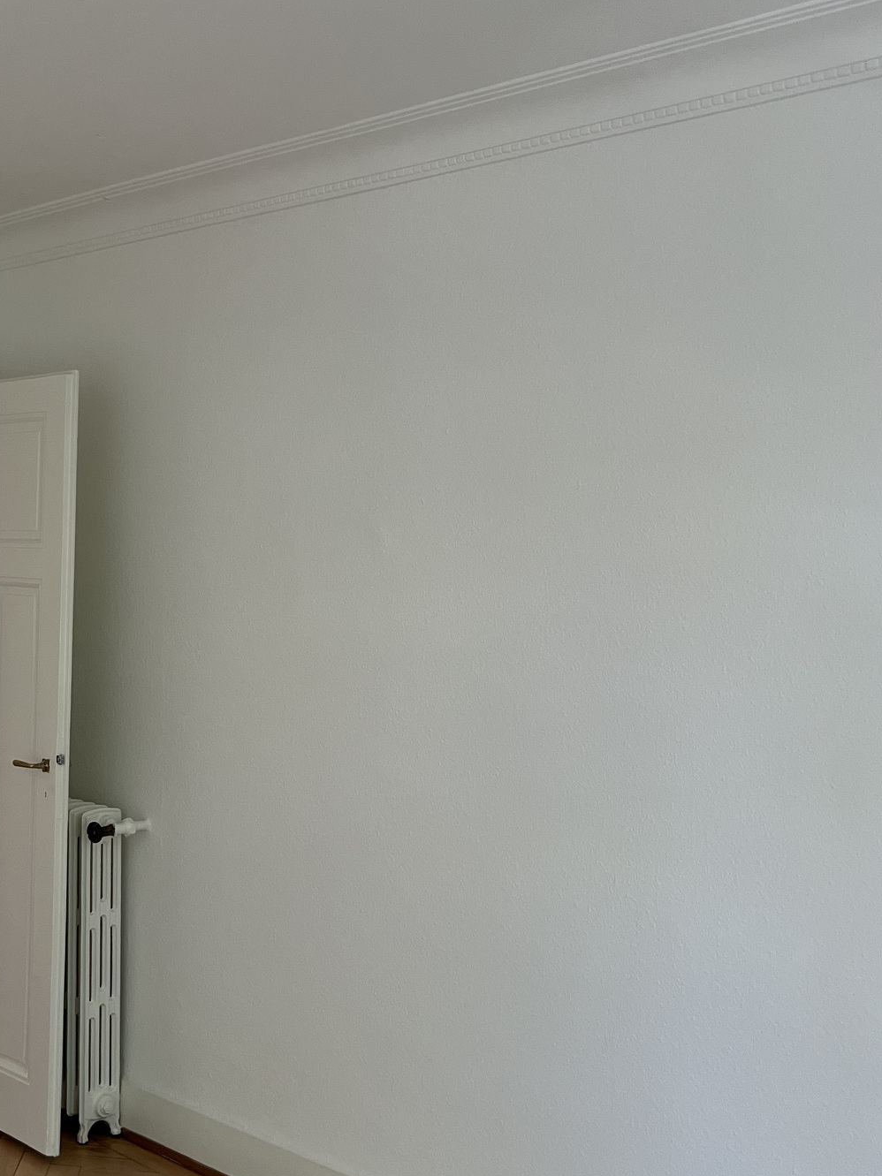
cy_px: 477
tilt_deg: +4.2
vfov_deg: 38.1
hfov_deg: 28.0
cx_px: 78
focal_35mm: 50
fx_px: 1699
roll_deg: -1.3
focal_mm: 5.7
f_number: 1.5
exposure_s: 1/121
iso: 125
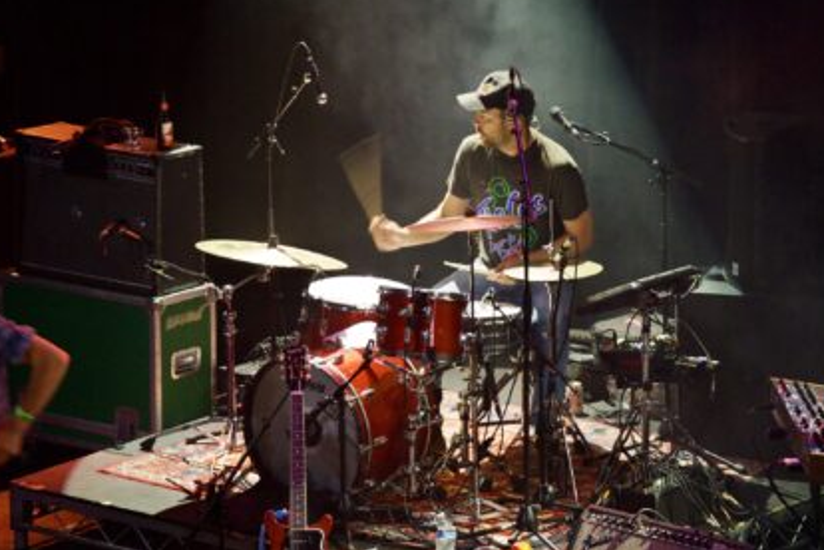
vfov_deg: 8.5
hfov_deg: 12.8
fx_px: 3685
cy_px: 255
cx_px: 438
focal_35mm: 161
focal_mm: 148
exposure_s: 1/45
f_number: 6.7
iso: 12800
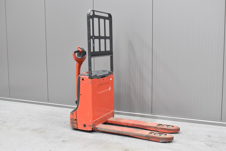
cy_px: 76
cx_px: 113
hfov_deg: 47.9
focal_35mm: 40
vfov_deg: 33.0
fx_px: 254
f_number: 5.6
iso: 1600
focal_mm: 27
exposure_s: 1/25
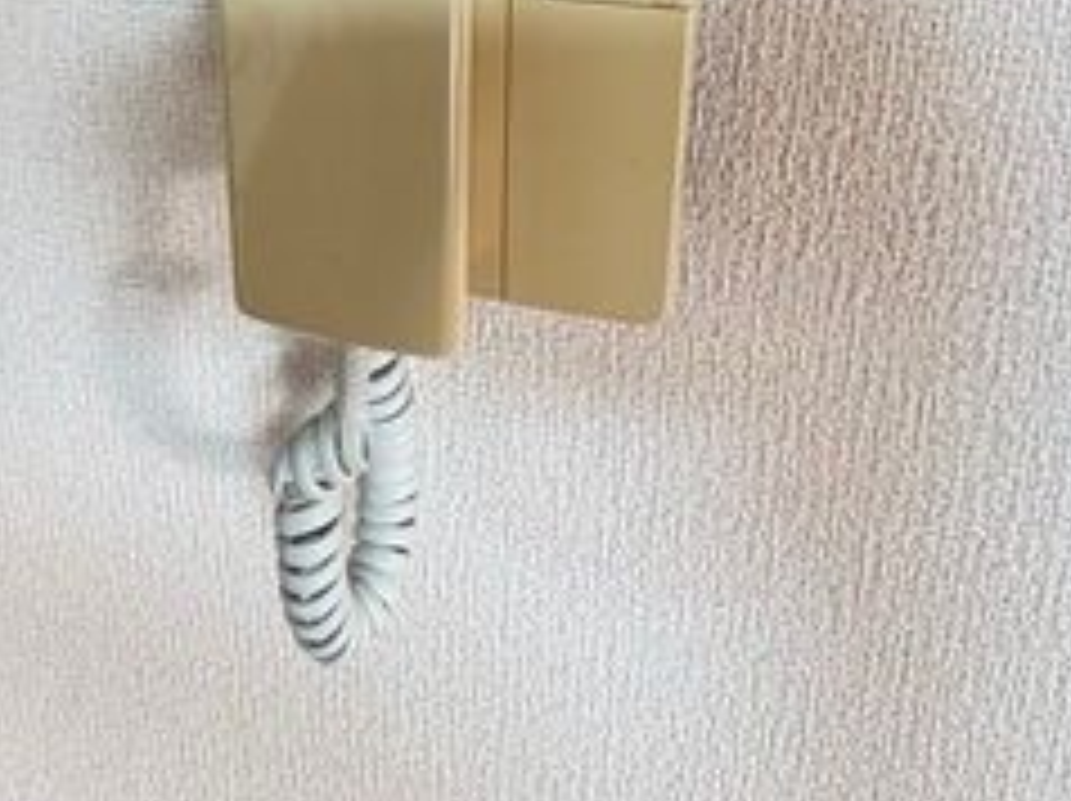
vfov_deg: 35.3
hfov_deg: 54.5
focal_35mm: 33
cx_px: 378
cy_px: -122
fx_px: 1020
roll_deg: +2.3
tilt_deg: -15.9
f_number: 2.2
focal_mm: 2.22
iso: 320
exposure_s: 1/60
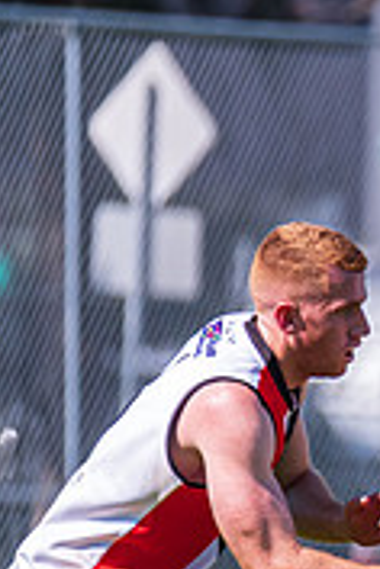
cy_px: 418
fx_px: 28814
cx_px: 1101
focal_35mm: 1820
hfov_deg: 0.8
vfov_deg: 1.1
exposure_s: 1/2500
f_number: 6.3
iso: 800
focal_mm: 420
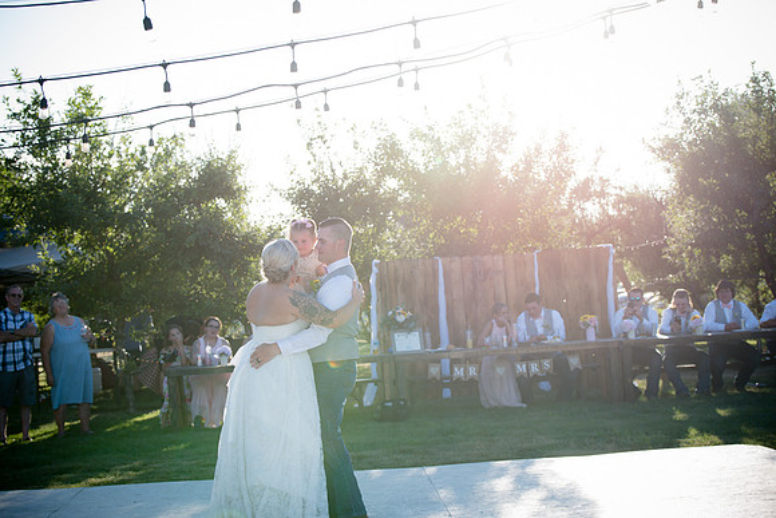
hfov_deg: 28.8
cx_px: 388
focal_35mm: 70
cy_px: 259
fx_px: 1509
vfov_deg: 19.5
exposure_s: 1/400
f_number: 4.5
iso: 160
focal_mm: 70
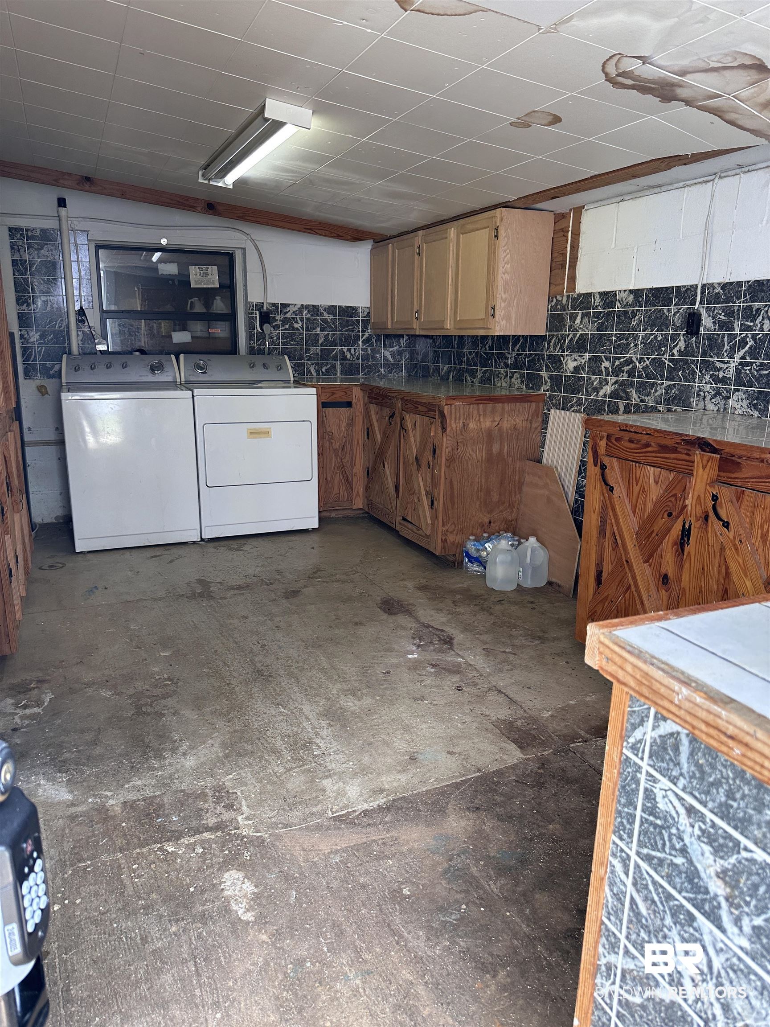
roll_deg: -0.6
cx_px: 385
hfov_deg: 56.8
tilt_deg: -14.3
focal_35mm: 24
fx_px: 712
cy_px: 514
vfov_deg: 71.6
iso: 160
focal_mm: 6.86
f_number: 1.78
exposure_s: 1/120
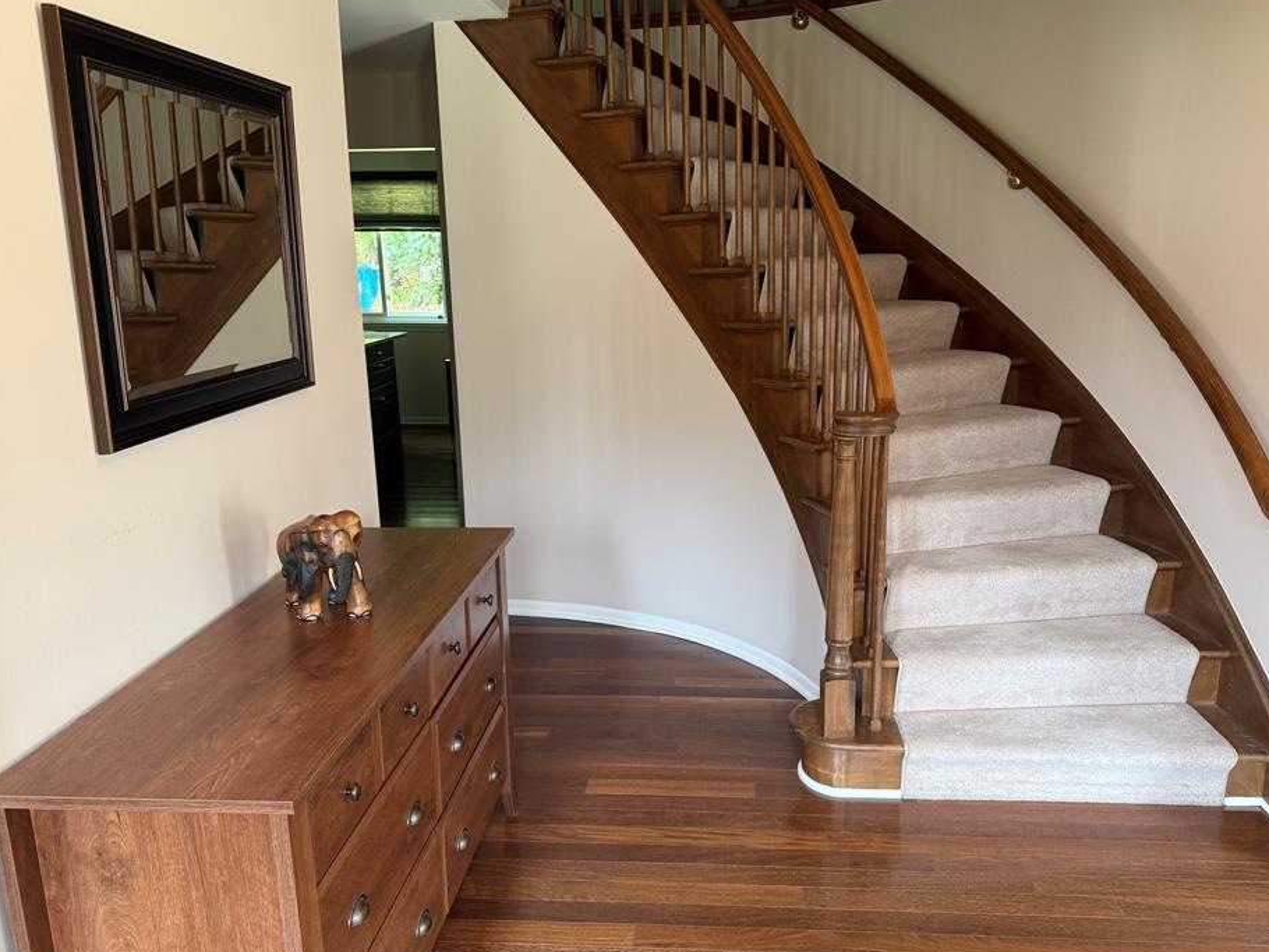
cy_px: 479
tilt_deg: -12.9
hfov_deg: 65.3
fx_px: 990
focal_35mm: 27
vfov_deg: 51.4
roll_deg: +0.3
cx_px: 664
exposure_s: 1/60
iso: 200
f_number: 1.78
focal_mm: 6.76
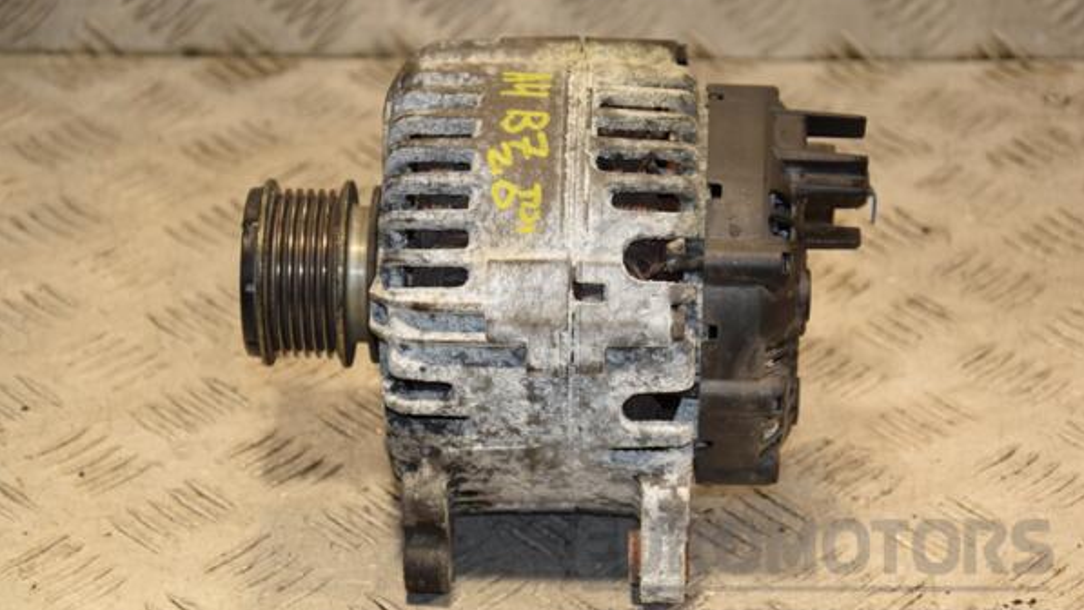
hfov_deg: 18.1
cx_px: 543
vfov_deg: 10.2
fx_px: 3407
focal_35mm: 119
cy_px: 305
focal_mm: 75
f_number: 5.3
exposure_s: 1/200
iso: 800
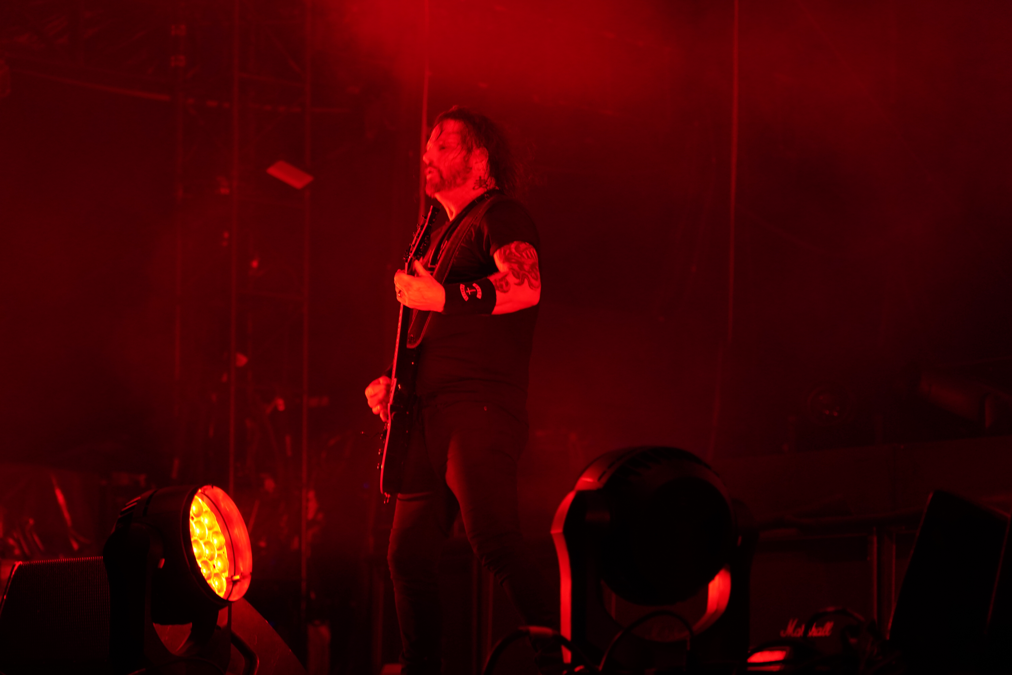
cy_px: 338
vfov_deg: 13.0
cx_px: 506
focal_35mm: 105
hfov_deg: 19.5
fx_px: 2951
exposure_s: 1/125
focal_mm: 105
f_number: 4
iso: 2000
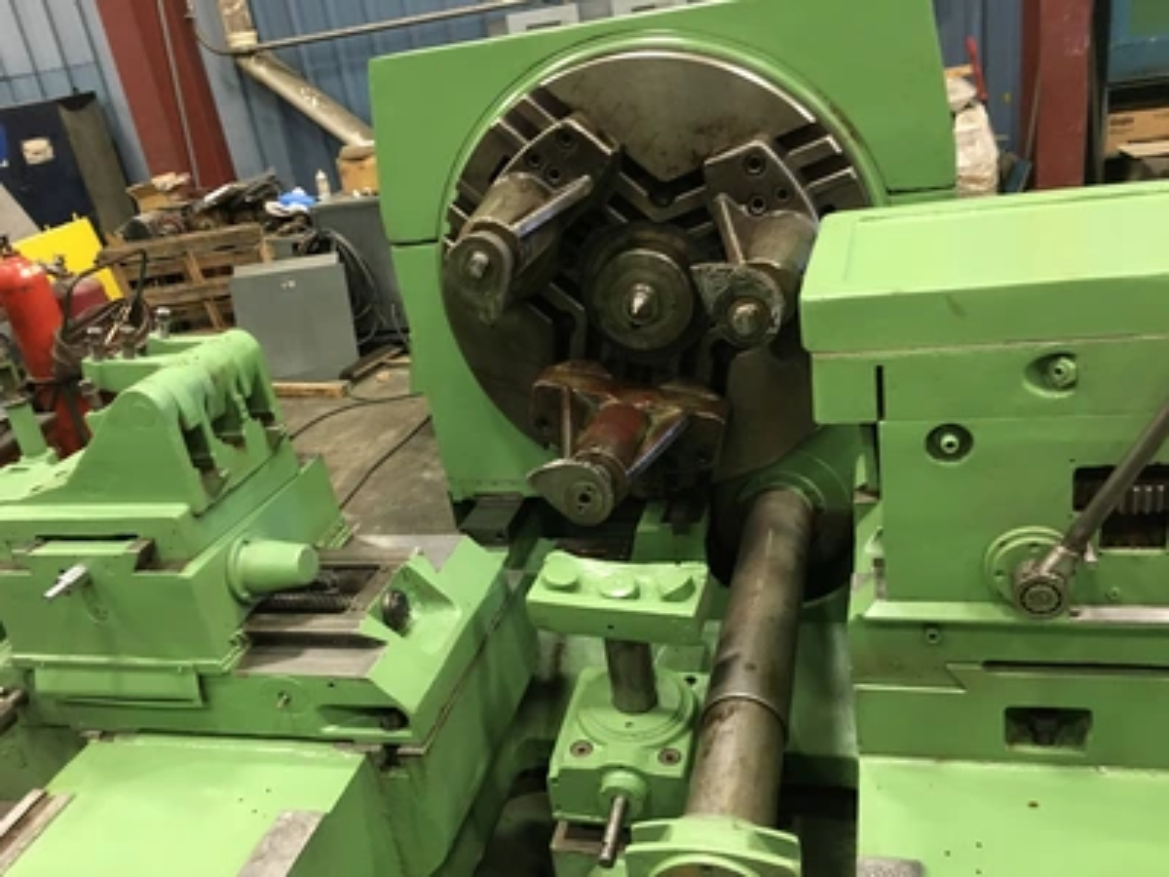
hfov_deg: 61.7
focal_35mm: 29
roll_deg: +10.6
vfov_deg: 48.2
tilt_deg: -24.3
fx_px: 979
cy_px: 438
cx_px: 584
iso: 200
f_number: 2.2
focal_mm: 4.15
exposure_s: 1/17
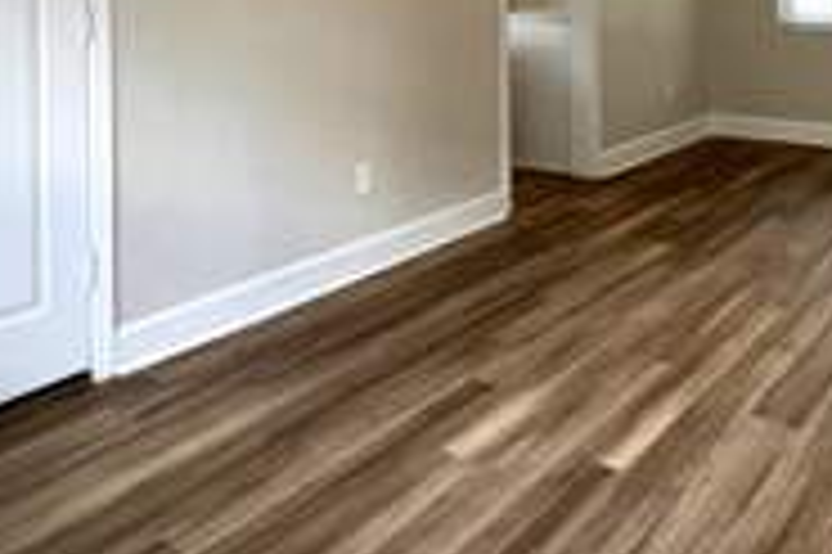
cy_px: -43
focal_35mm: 35
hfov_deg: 53.7
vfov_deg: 33.4
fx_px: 808
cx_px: 535
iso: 250
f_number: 1.8
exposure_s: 1/60
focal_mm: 1.57
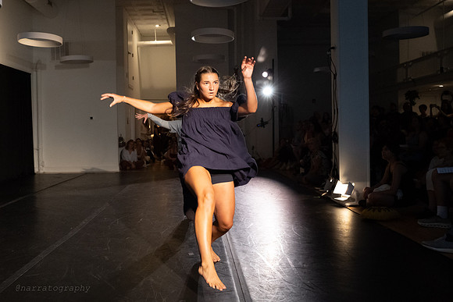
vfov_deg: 35.3
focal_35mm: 38
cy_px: 134
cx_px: 202
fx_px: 475
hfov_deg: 50.9
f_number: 4
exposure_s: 1/400
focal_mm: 34
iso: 6400
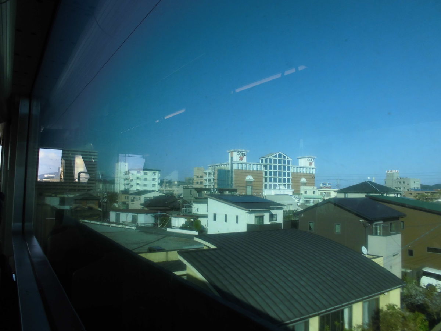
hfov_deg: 67.3
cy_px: 166
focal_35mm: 26
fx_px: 331
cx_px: 220
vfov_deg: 53.1
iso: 100
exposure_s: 1/200
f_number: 3.5
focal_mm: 4.6
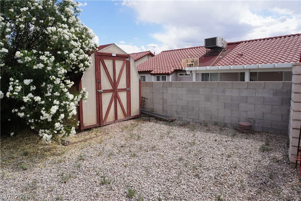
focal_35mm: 24
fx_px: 201
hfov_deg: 73.7
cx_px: 150
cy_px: 100
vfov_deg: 53.1
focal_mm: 16
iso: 100
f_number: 5
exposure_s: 1/500
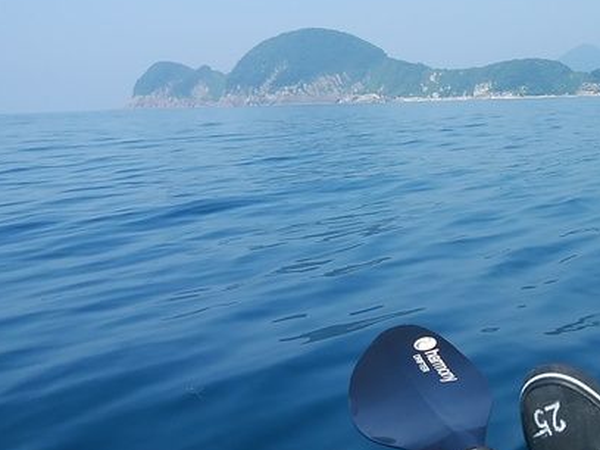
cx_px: 429
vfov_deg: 32.8
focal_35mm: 44
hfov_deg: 42.0
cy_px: 192
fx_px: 763
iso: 32
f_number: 2
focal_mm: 3
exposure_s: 1/978
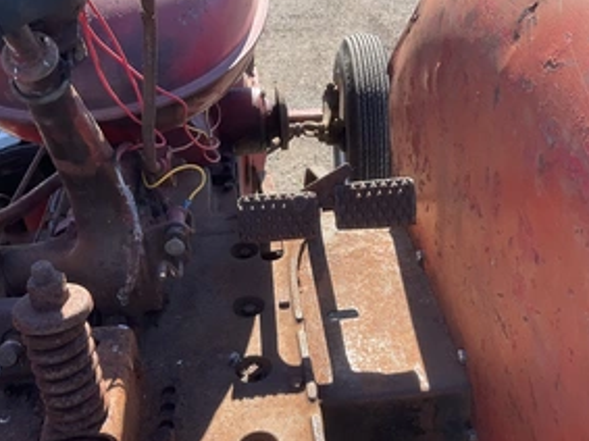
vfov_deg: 35.0
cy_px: 262
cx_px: 279
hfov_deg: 45.8
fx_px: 697
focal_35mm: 41
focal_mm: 3
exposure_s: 1/454
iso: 25
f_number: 1.8
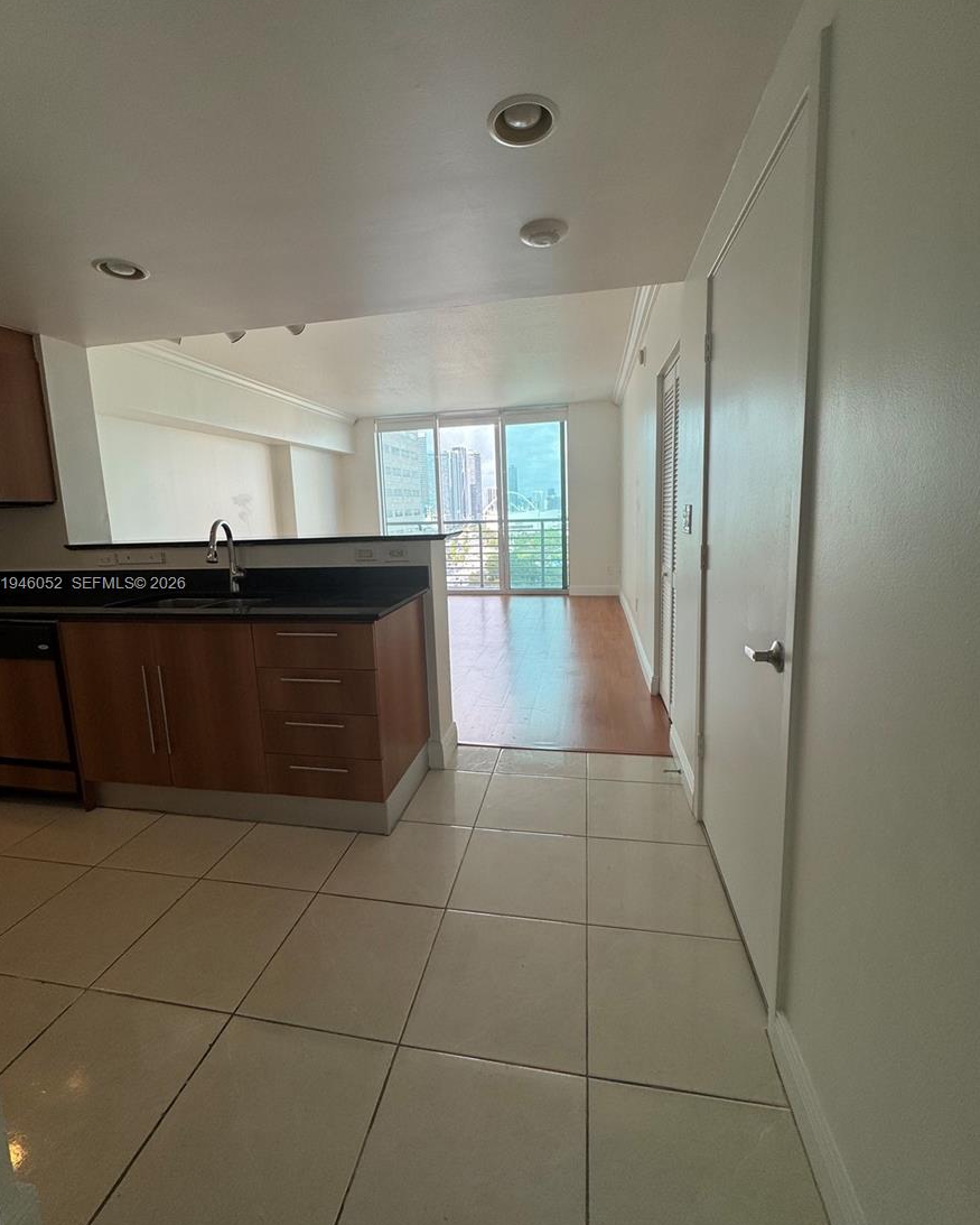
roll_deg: +2.2
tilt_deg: -8.6
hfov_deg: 84.1
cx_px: 483
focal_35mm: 15
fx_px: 544
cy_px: 585
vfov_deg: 96.7
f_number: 2.2
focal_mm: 2.22
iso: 40
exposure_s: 1/243
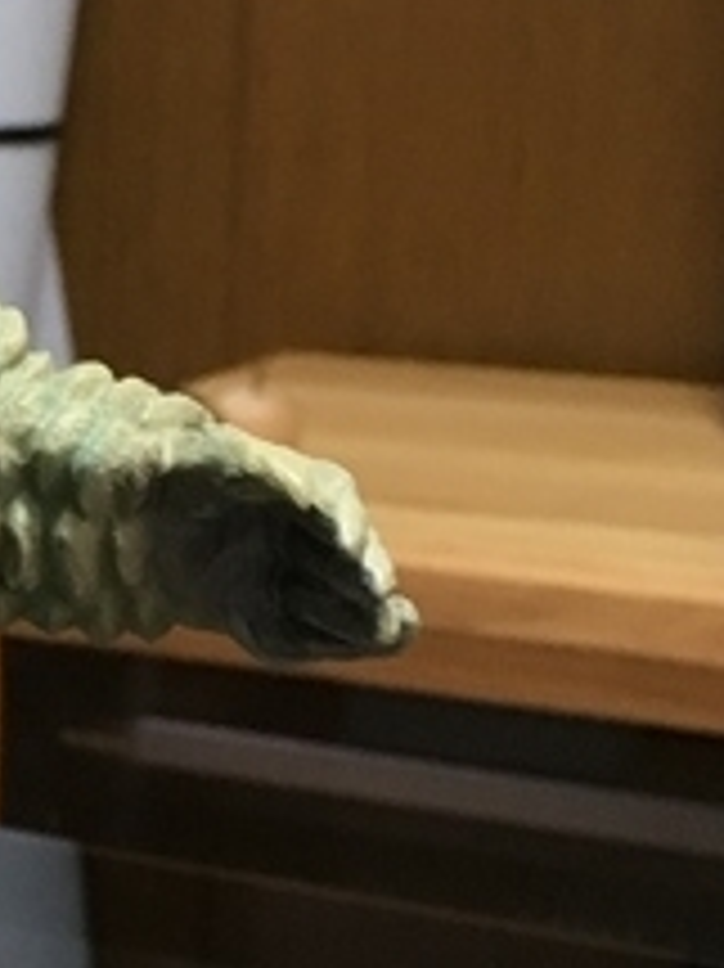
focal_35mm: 108
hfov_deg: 12.7
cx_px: -481
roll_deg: +0.4
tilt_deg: -12.6
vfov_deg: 18.2
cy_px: 635
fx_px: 3015
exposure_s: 1/15
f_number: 2.2
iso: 50
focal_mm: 4.15
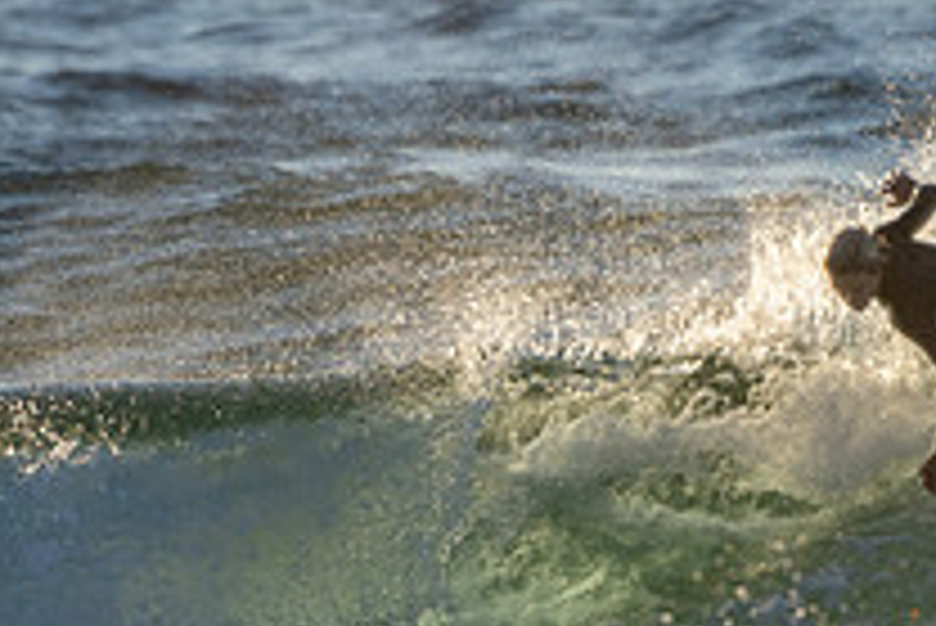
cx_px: 1004
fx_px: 42382
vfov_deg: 0.8
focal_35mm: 1629
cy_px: 687
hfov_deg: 1.3
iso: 250
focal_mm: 390
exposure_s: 1/1250
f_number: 5.6
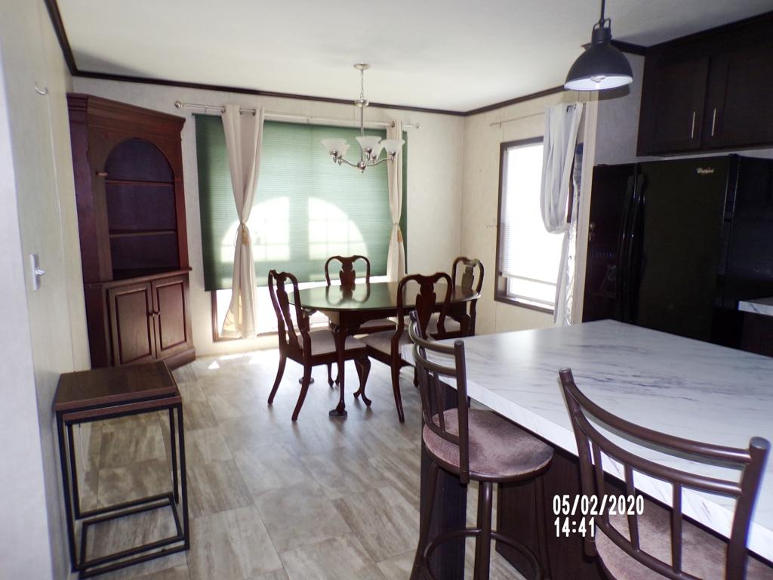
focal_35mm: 24
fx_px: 536
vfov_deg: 56.8
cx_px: 386
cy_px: 290
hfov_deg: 71.6
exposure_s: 1/34
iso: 105
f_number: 3
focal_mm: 4.3
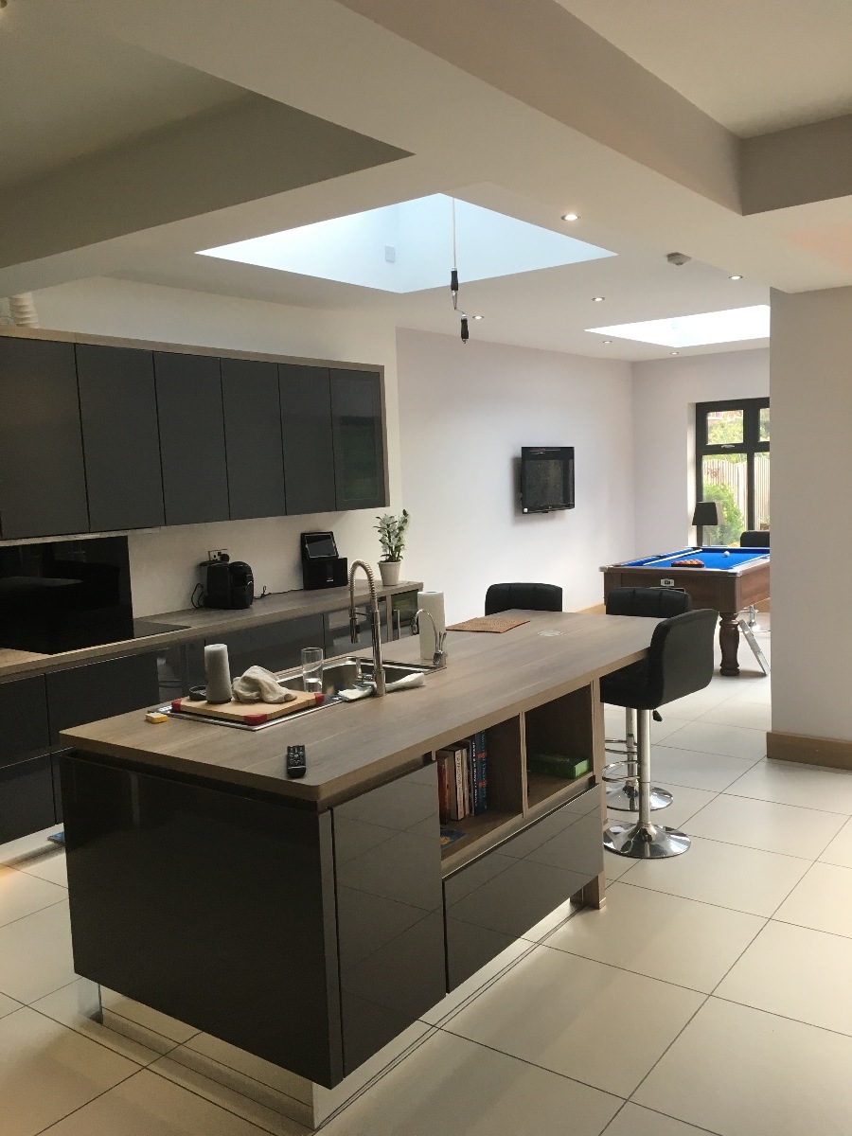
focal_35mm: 29
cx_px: 426
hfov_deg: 48.2
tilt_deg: -5.4
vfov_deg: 61.7
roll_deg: +2.5
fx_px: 952
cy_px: 568
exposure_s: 1/33
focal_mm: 4.15
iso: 40
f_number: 2.2
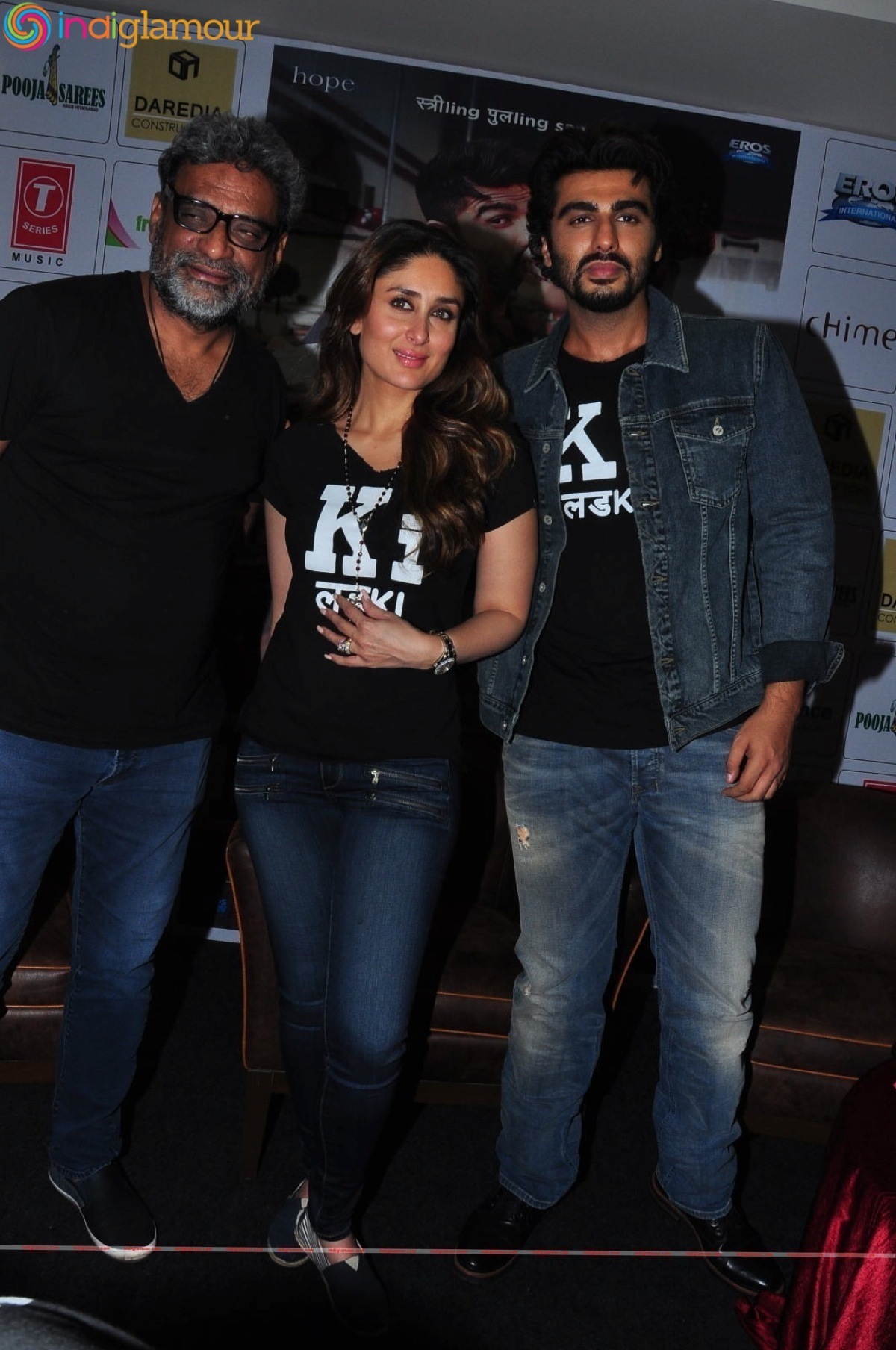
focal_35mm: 27
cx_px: 448
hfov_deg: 47.8
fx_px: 1011
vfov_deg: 67.5
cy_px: 675
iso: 400
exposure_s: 1/125
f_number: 11
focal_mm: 18
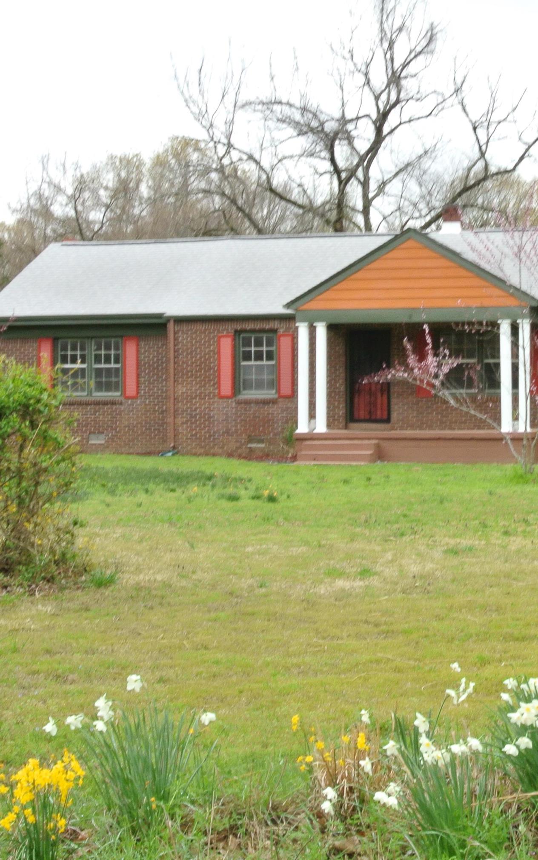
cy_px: 424
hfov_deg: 20.6
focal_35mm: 62
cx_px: 463
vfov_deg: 33.0
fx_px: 1454
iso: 400
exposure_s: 1/60
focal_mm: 15.1
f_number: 16
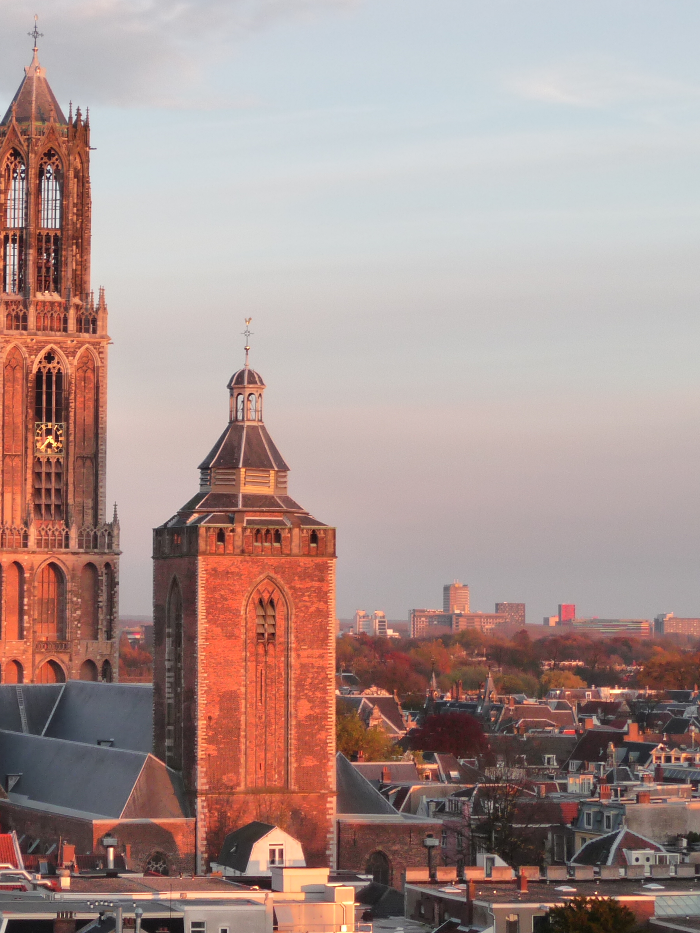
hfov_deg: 11.4
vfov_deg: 15.3
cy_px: 478
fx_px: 3478
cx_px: 93
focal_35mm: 129
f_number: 4.7
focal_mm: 15.2
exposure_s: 1/100
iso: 160
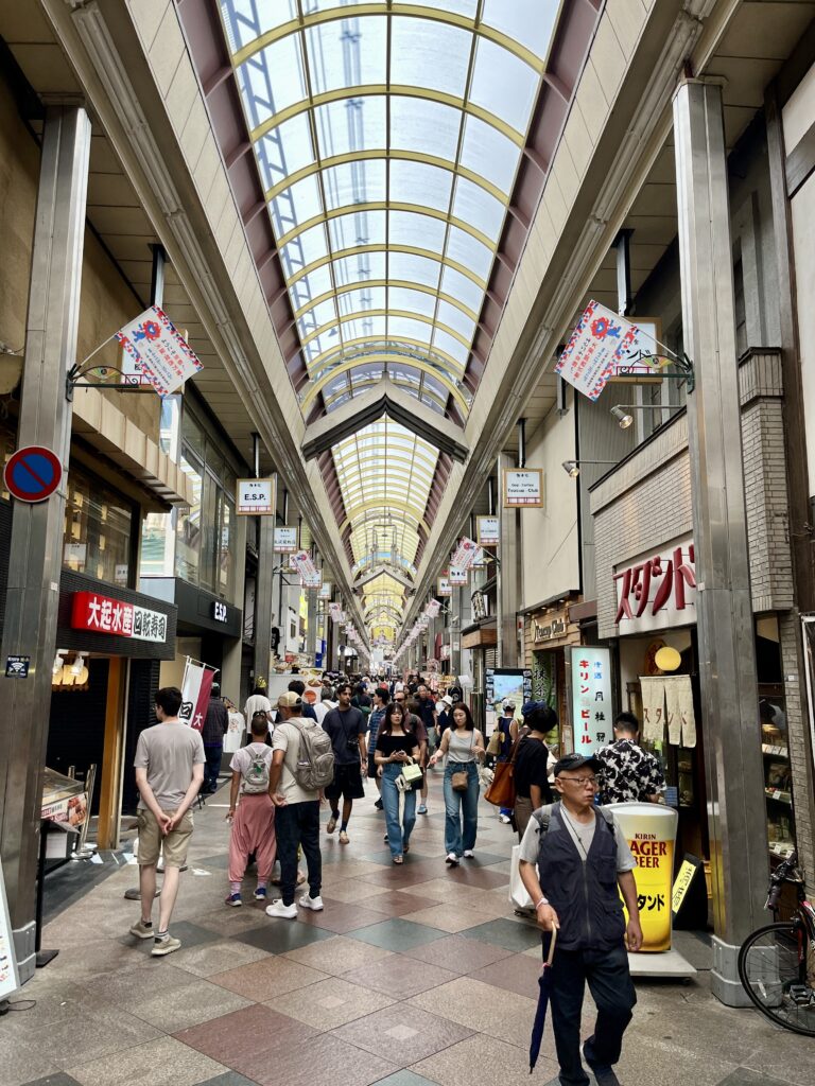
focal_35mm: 26
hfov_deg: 53.1
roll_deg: +0.8
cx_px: 408
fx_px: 816
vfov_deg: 67.3
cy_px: 543
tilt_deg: +10.5
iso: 50
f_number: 1.6
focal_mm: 5.1
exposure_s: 1/649
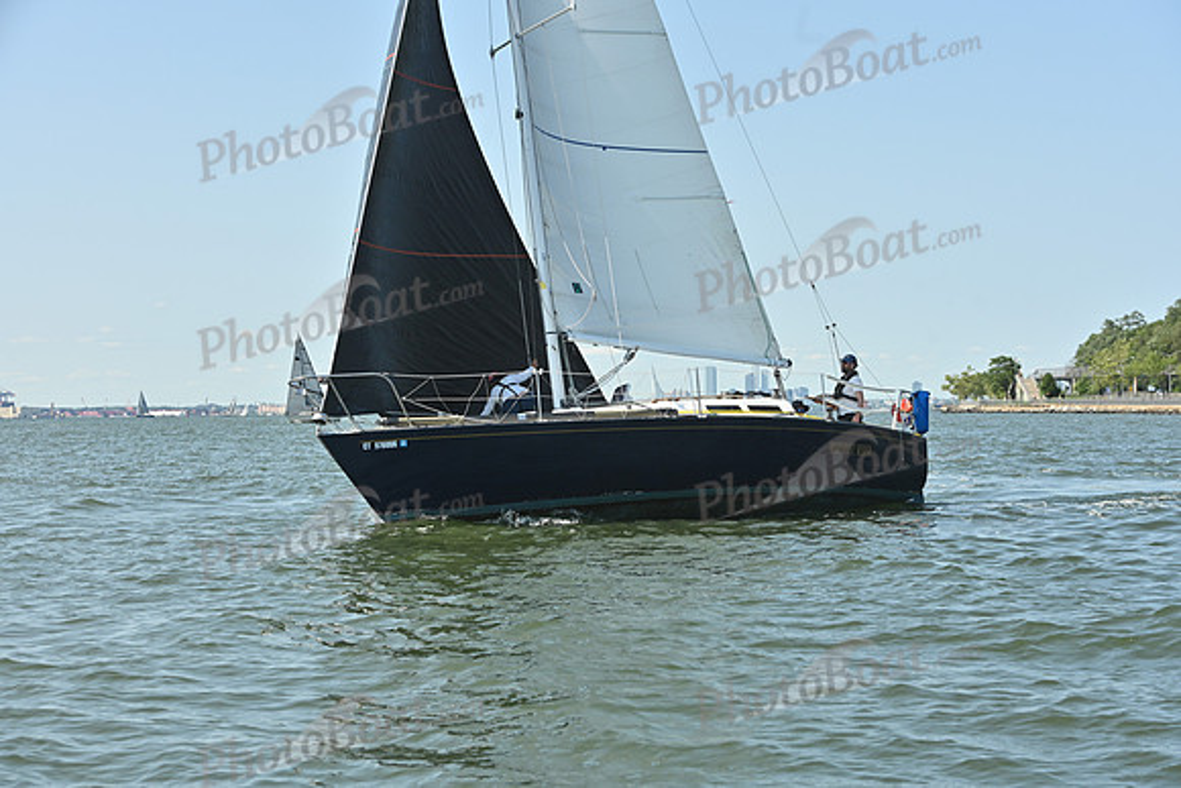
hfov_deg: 28.8
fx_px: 2297
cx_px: 590
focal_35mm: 70
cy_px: 394
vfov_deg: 19.5
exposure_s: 1/1000
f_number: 7.1
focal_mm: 70
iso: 320
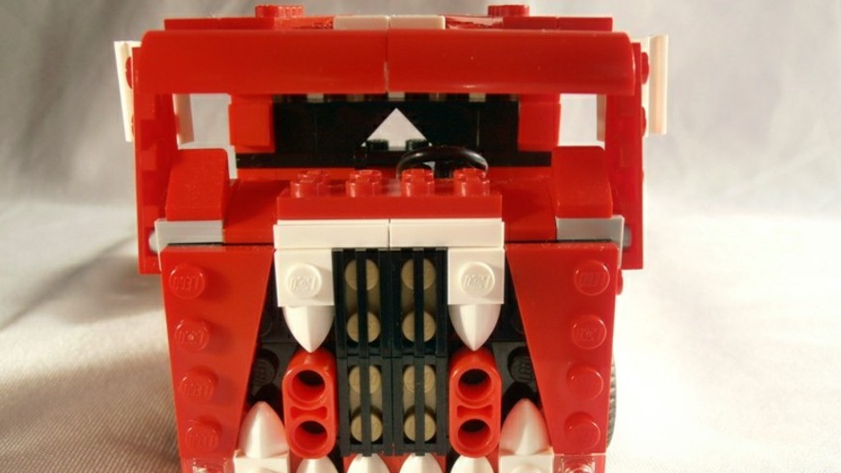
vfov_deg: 28.9
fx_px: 914
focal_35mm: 41
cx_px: 425
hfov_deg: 49.4
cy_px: 291
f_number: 3.9
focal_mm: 6.61
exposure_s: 1/100
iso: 80
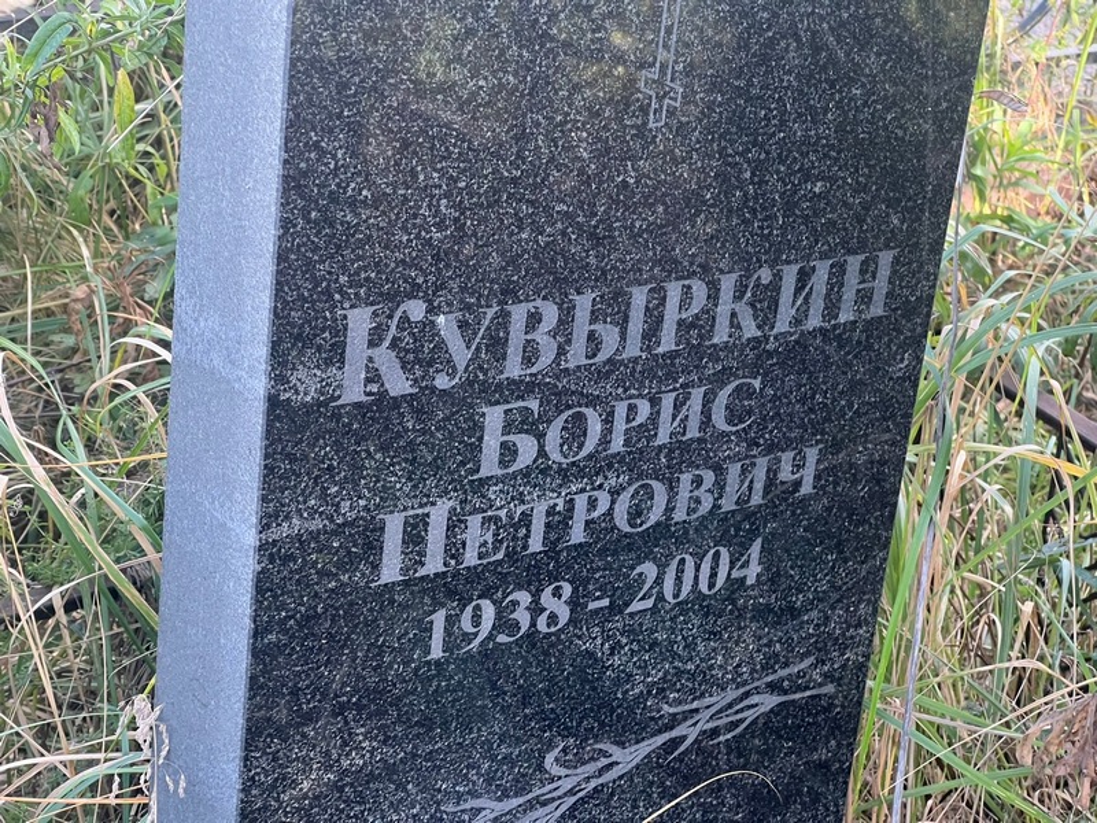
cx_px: 548
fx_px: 2440
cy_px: 412
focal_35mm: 77
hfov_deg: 25.3
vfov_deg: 19.1
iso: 125
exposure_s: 1/99
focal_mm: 9
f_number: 2.8
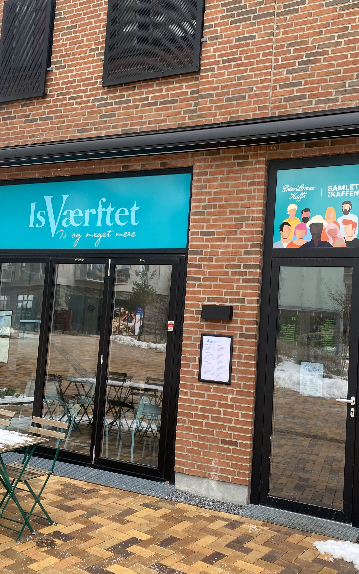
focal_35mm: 34
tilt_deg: +5.7
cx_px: 208
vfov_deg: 56.7
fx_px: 532
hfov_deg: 37.2
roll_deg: -4.5
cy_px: 295
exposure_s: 1/491
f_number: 1.8
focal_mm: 4.25
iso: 32
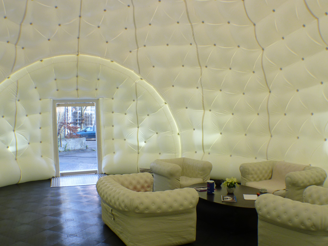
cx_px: 166
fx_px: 351
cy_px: 154
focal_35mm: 37
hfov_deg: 50.1
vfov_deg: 38.4
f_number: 2.8
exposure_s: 1/30
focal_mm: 4.8
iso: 80
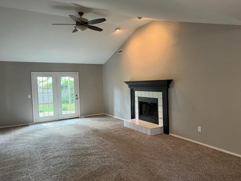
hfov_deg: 67.3
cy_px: 90
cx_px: 120
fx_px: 181
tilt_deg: -3.3
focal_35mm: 26
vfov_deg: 53.1
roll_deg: +1.3
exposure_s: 1/60
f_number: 1.5
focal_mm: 5.7
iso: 160
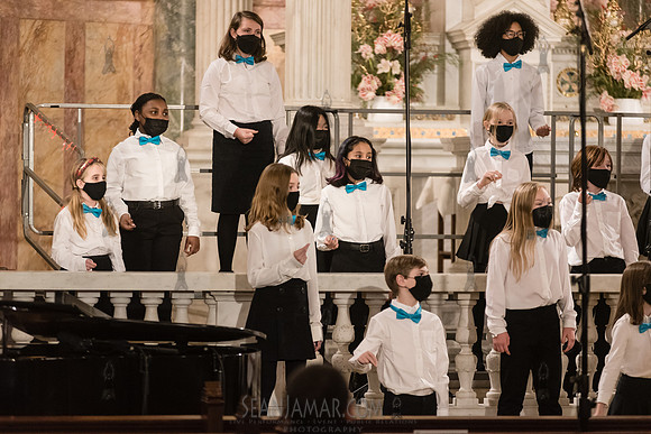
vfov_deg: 7.4
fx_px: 3346
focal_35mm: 185
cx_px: 326
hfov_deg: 11.1
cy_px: 217
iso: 4000
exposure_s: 1/200
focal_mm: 185
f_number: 4
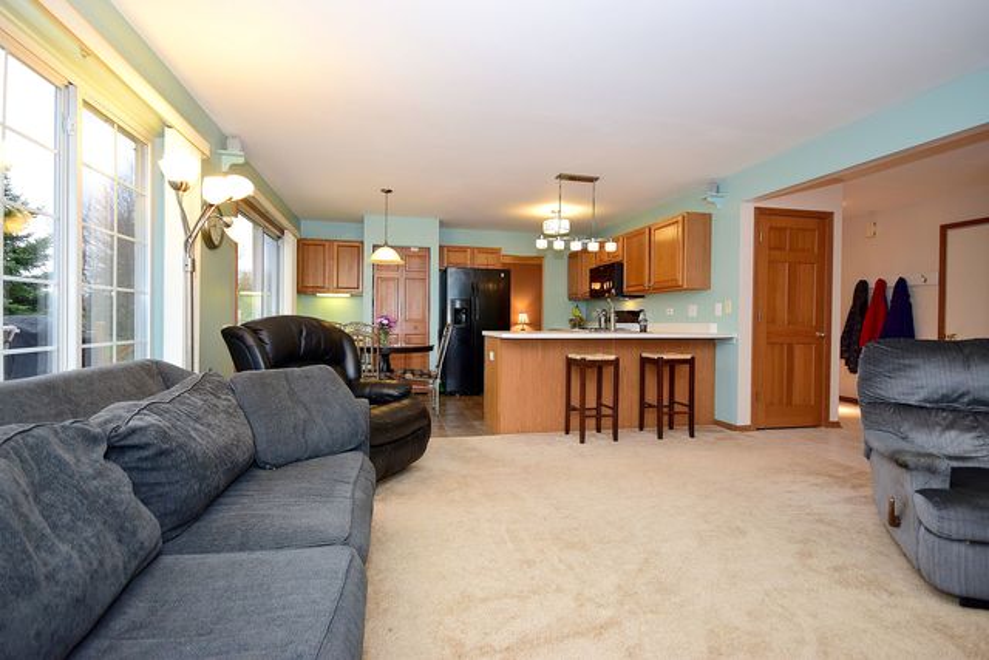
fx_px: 453
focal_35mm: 16
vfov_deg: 72.1
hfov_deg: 95.0
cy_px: 330
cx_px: 494
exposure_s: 1/60
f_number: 6.3
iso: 640
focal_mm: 11
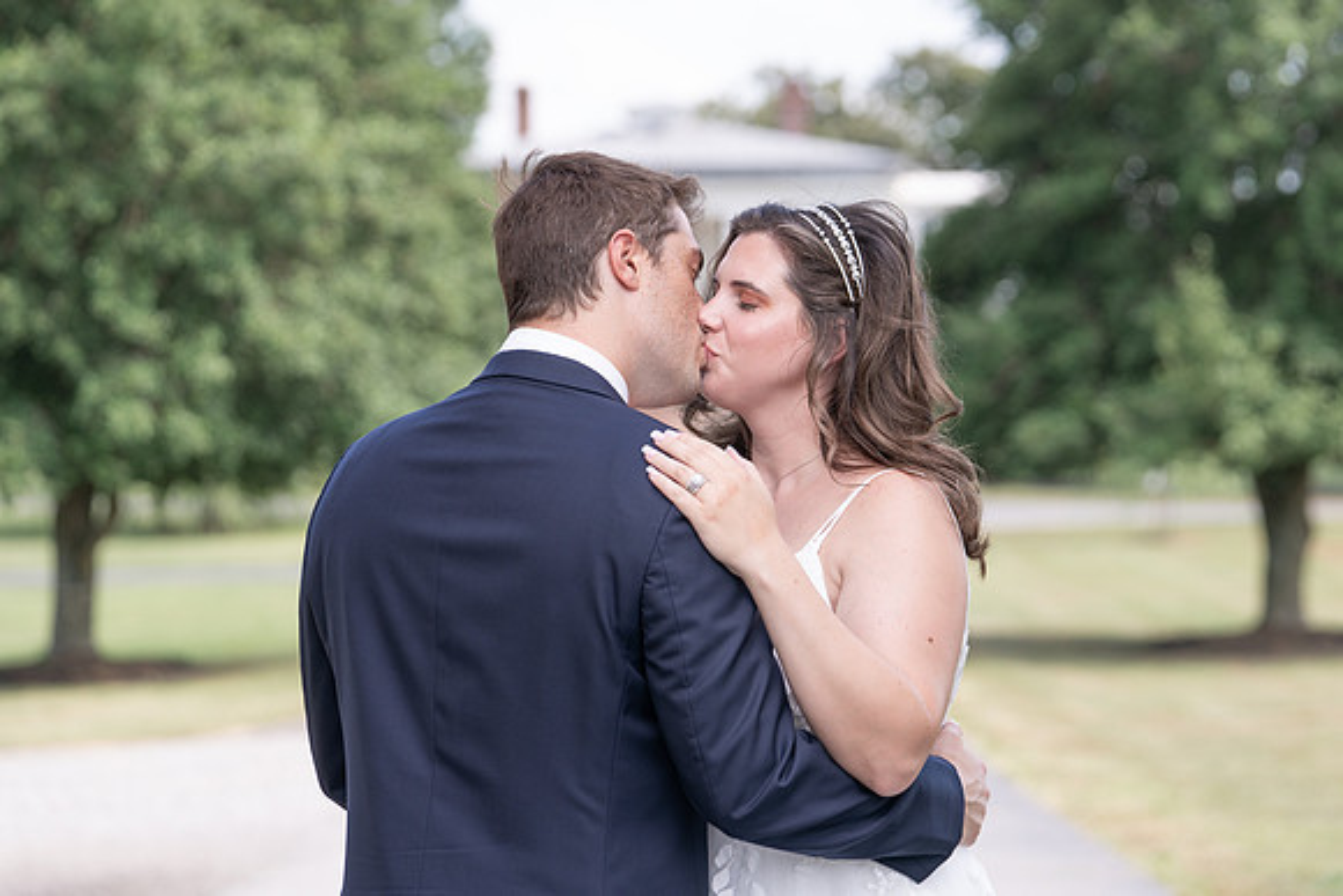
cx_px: 698
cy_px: 402
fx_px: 4957
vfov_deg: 10.3
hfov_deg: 15.4
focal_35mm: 133
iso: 100
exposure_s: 1/250
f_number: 4.5
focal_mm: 119
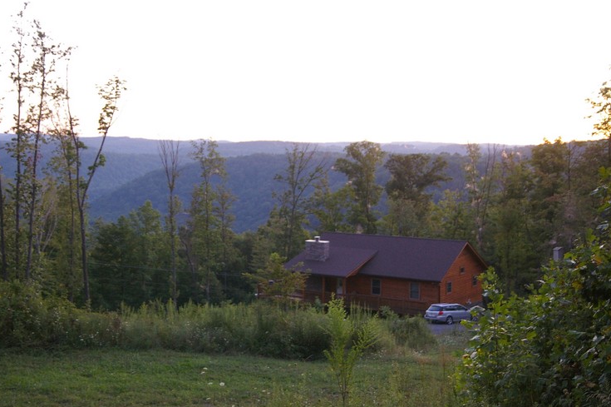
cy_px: 210
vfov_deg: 27.5
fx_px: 831
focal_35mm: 49
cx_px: 298
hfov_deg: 40.4
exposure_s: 1/8
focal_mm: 30
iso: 800
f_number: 2.8
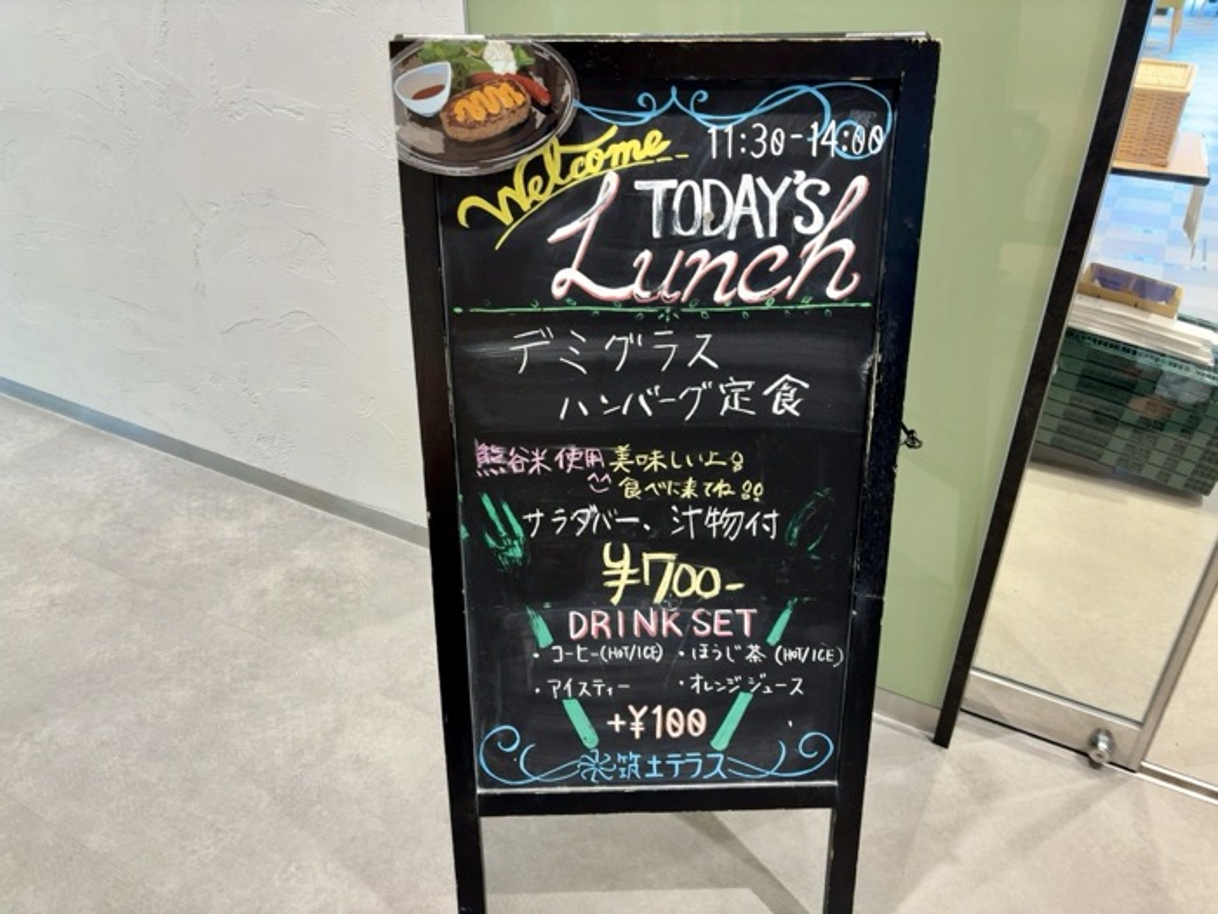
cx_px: 609
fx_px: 915
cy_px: 457
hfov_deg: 67.3
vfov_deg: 53.1
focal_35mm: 26
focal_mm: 5.96
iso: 125
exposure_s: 1/50
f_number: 1.6
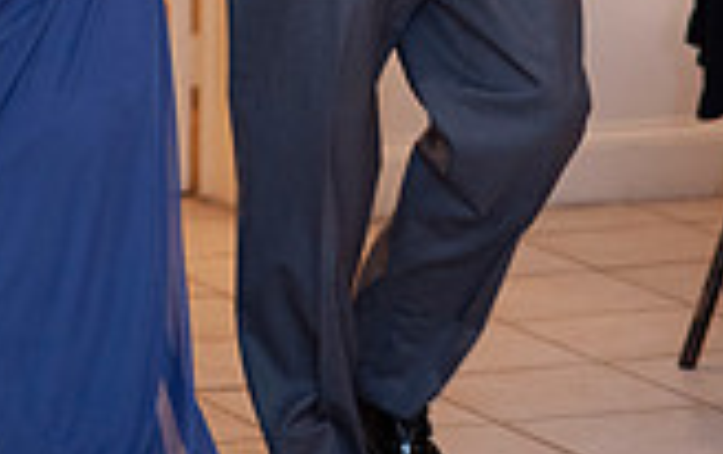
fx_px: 4676
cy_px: -520
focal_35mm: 237
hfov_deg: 8.8
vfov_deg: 5.4
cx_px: 205
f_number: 2.8
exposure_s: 1/160
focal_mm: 85
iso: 1600
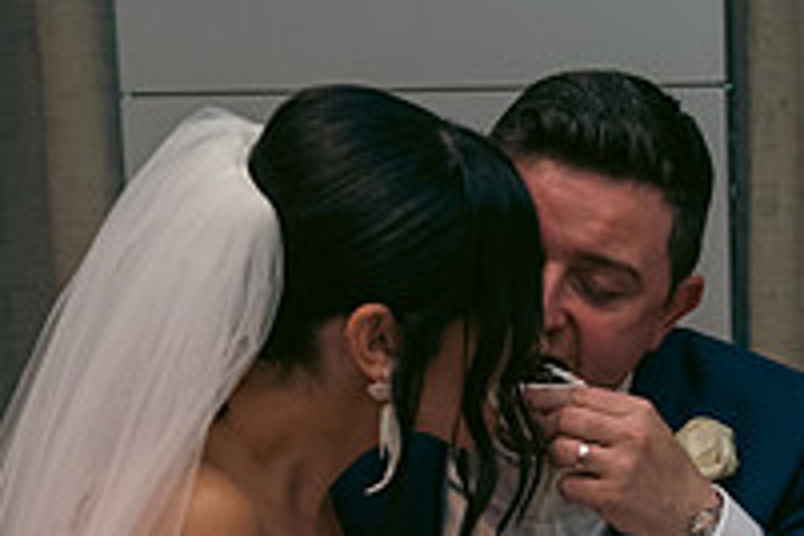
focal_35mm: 130
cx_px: 768
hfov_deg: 15.5
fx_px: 2903
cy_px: 666
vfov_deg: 10.4
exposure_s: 1/160
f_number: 3.5
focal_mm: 45
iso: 800
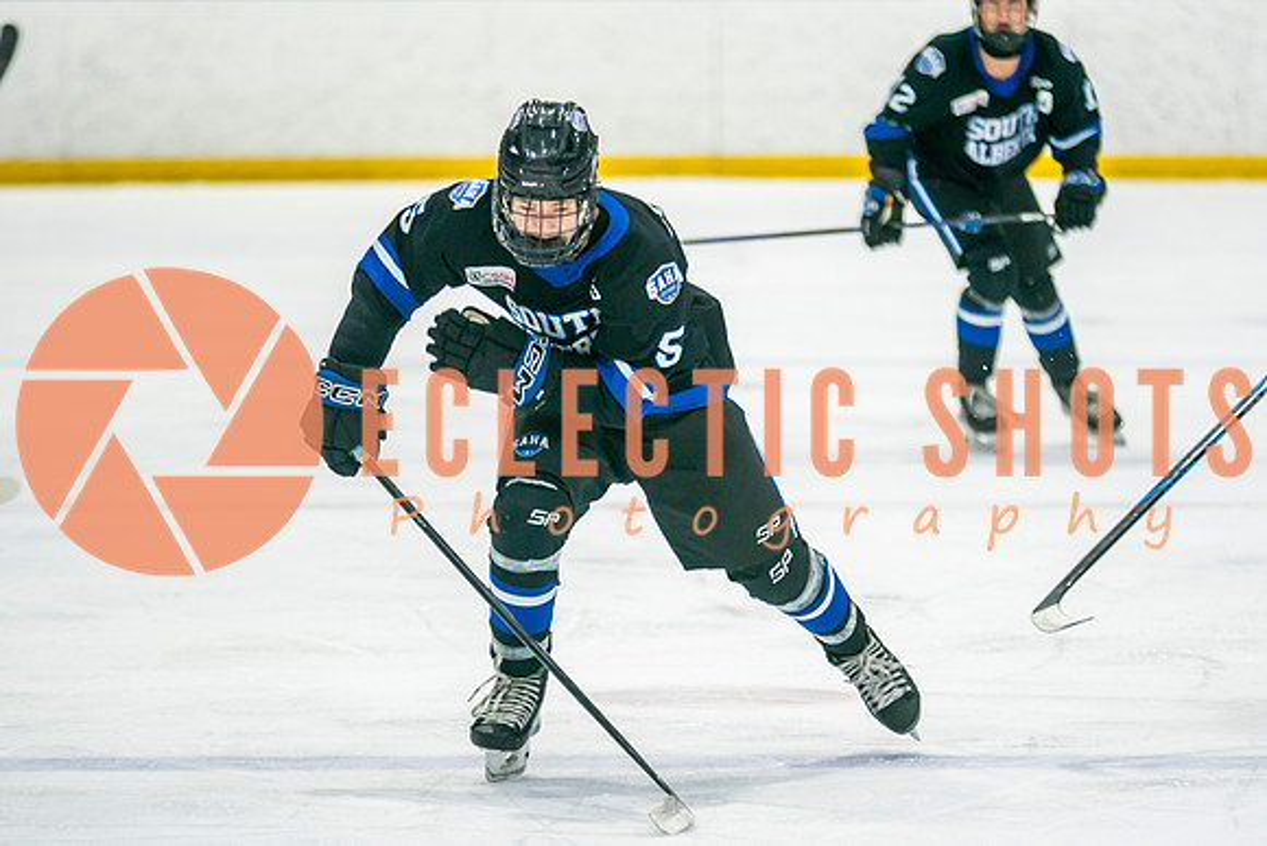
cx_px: 792
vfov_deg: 4.3
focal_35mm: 316
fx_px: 11133
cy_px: 410
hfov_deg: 6.5
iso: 500
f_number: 2.8
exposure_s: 1/640
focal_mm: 200
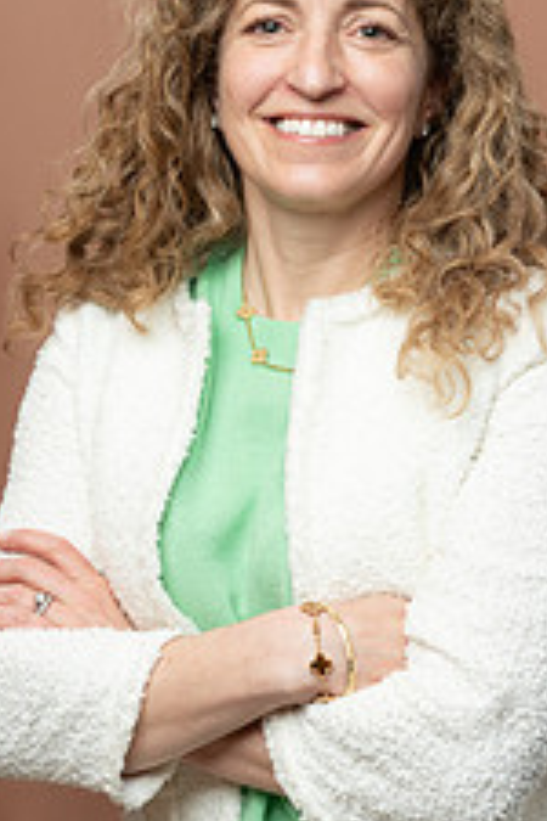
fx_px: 3054
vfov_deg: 15.3
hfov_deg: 10.2
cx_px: 321
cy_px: 339
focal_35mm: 134
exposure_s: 1/160
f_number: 4
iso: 320
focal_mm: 67
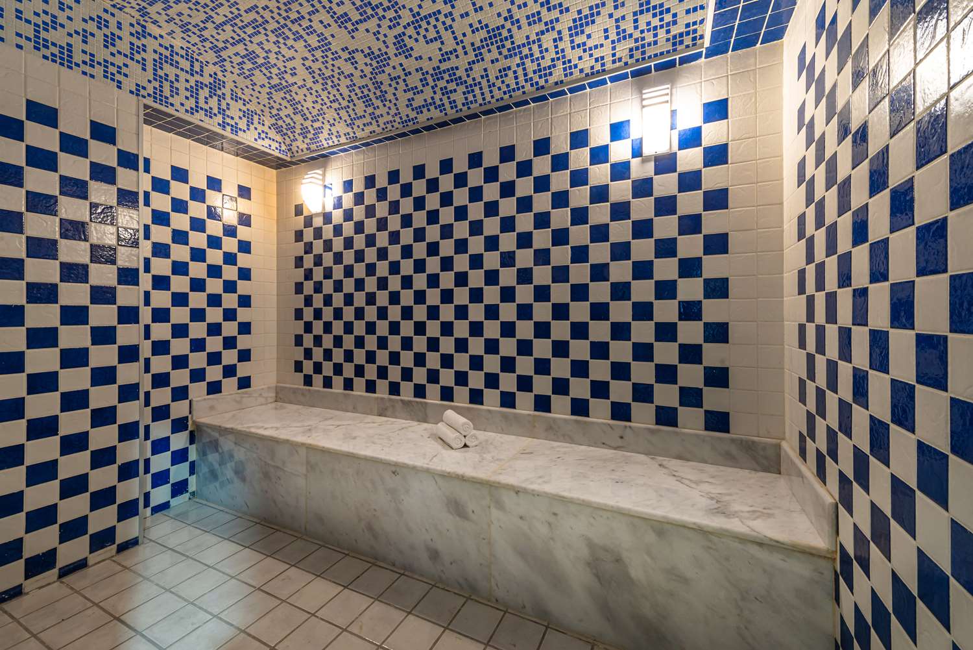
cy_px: 325
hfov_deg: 104.2
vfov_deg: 81.2
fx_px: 378
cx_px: 486
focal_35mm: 14
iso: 100
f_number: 10
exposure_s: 15
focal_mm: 14
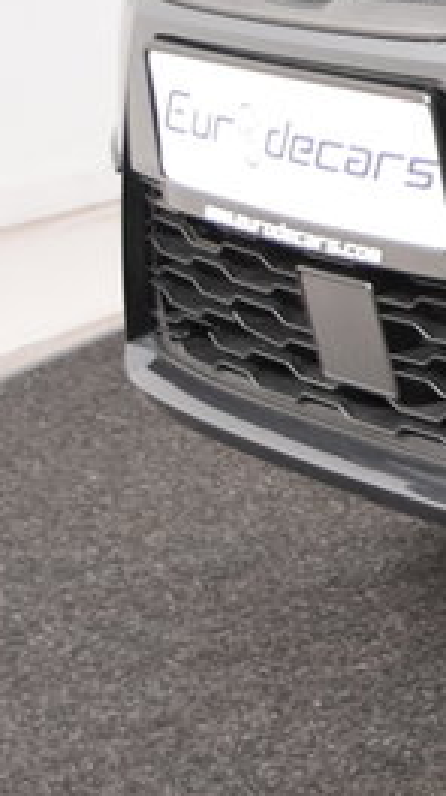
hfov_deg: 5.6
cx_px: 1856
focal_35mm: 183
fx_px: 3857
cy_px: -228
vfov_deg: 11.5
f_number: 4
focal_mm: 24
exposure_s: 1/60
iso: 1600
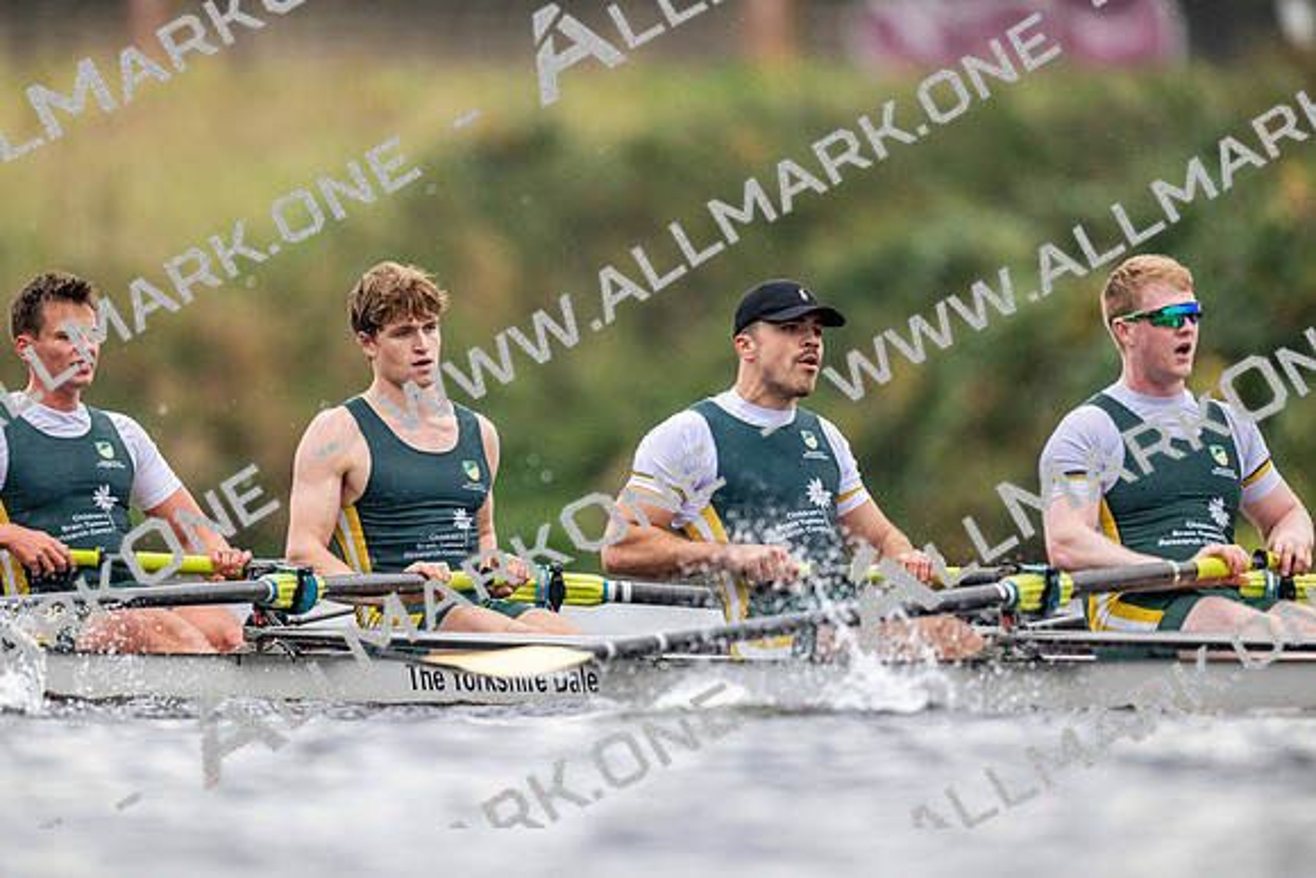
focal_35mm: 600
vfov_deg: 2.3
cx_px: 658
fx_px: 21937
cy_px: 439
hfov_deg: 3.4
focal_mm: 600
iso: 4000
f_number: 4
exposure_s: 1/2500
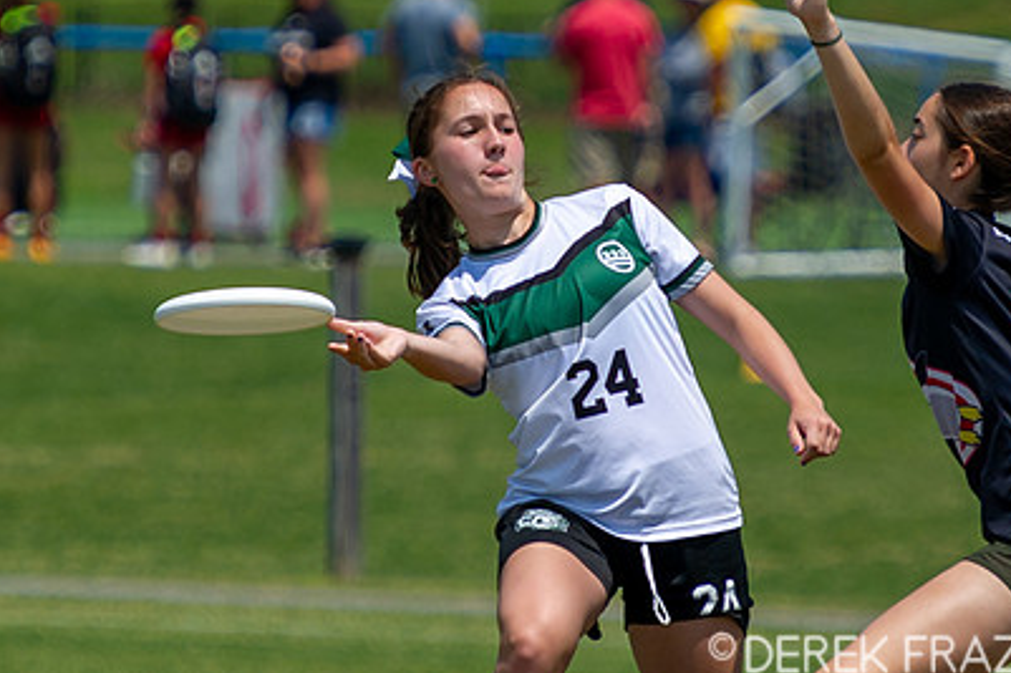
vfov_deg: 1.8
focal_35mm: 760
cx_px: 561
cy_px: 232
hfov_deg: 2.7
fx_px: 21333
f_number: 4
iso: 200
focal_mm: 230
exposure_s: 1/2500
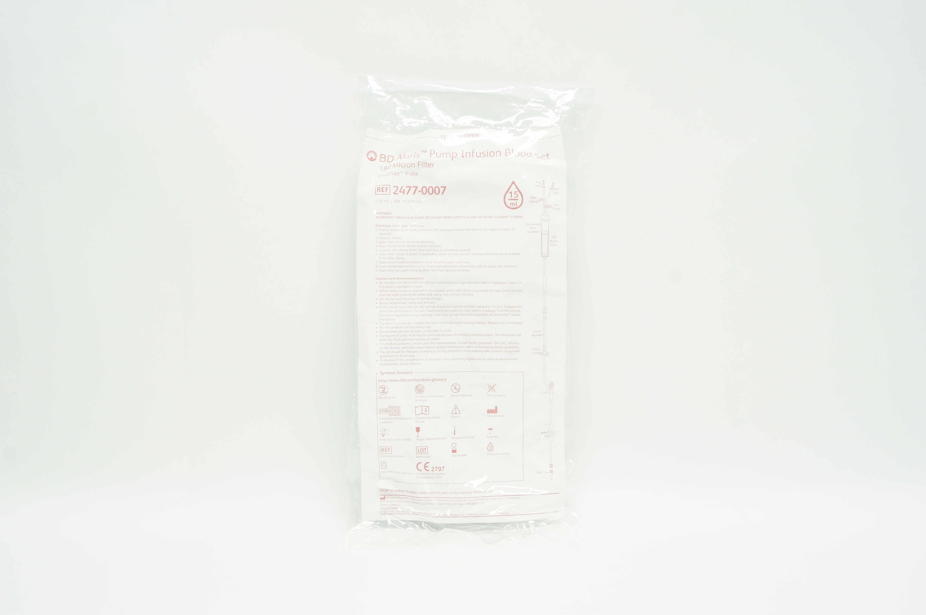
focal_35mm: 40
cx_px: 463
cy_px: 308
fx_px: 1041
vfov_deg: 32.9
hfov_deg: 48.0
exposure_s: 1/25
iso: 400
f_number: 9
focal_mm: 27
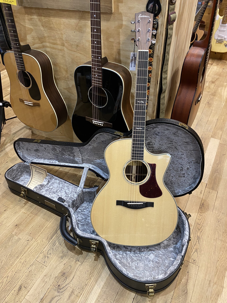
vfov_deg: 67.3
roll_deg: +1.4
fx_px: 227
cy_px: 152
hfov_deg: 53.1
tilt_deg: -39.7
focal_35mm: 26
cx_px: 114
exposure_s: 1/50
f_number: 1.8
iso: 200
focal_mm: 4.25
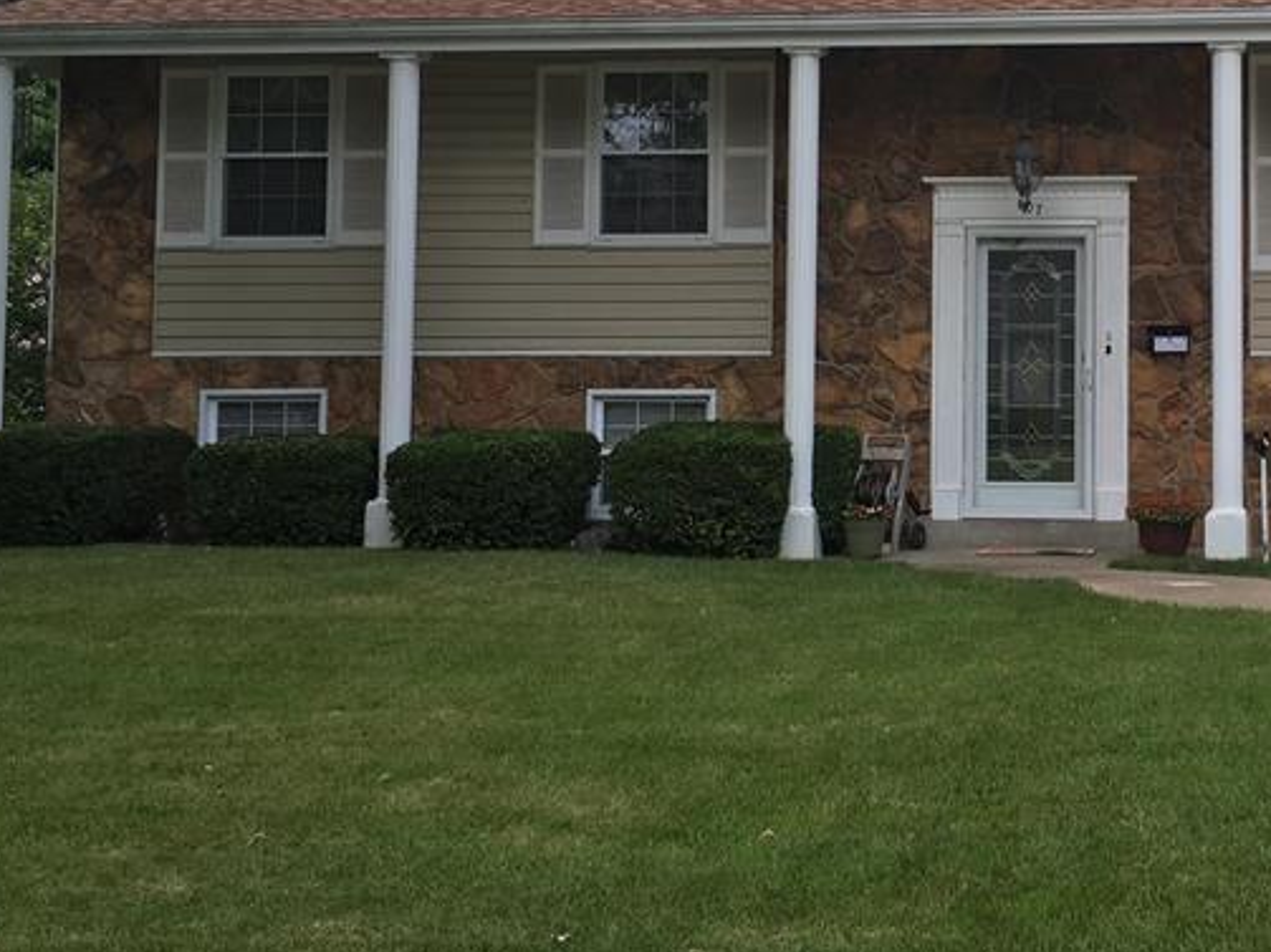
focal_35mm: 59
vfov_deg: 24.7
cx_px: 1056
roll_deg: -0.4
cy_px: 321
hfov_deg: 31.7
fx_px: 2166
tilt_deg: +5.1
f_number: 2.2
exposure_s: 1/705
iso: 25
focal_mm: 4.15
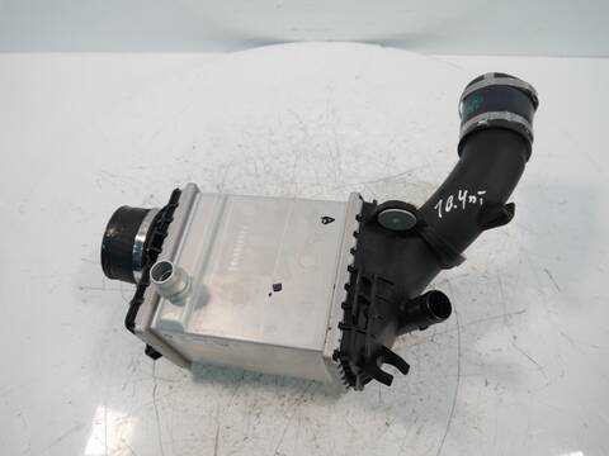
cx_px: 304
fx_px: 493
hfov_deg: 63.4
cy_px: 228
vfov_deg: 49.7
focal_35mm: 28
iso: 320
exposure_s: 1/60
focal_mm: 14
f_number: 3.5
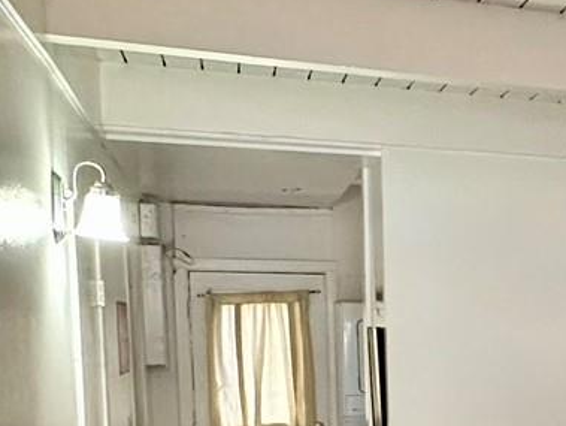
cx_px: 571
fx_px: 966
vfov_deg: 23.8
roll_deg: -0.1
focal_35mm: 59
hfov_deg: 30.3
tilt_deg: -5.6
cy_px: 425
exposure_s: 1/60
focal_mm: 2.22
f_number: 2.2
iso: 500
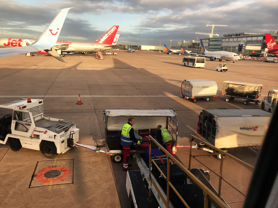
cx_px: 139
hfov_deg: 63.4
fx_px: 225
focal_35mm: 28
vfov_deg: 49.7
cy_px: 104
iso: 20
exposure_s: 1/476
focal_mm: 3.99
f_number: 1.8
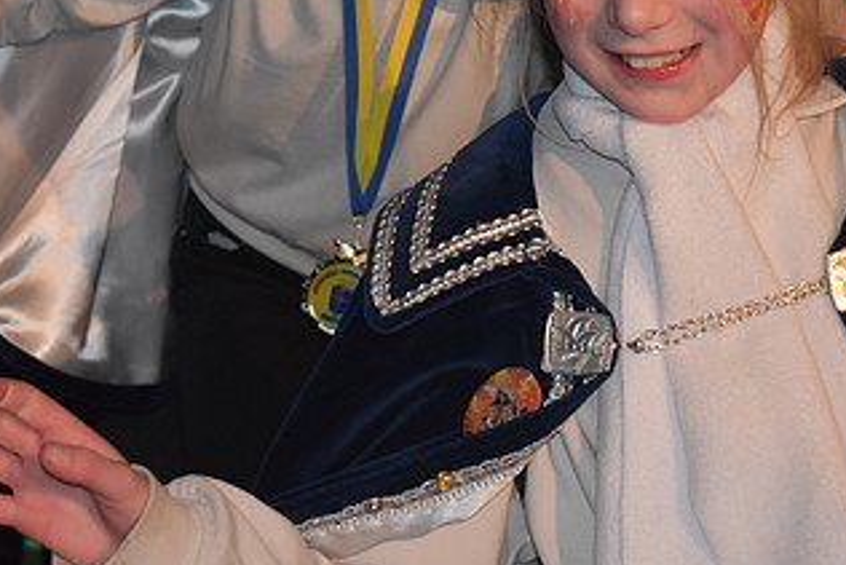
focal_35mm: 132
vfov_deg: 10.4
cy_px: 66
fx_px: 3103
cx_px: 241
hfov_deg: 15.5
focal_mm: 48
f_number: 5.3
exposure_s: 1/125
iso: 1600
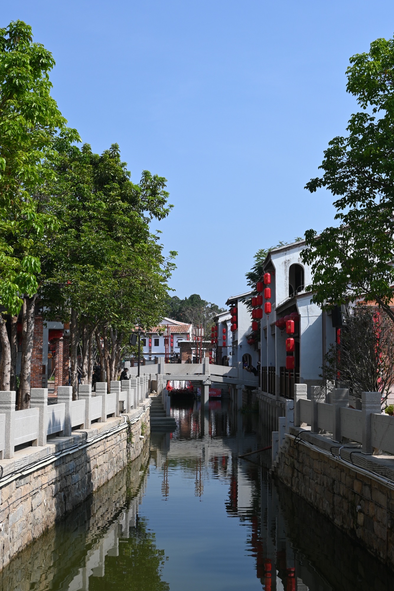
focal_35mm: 50
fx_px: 812
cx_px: 197
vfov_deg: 40.0
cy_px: 296
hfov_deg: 27.3
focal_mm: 33
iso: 100
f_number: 7.1
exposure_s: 1/400
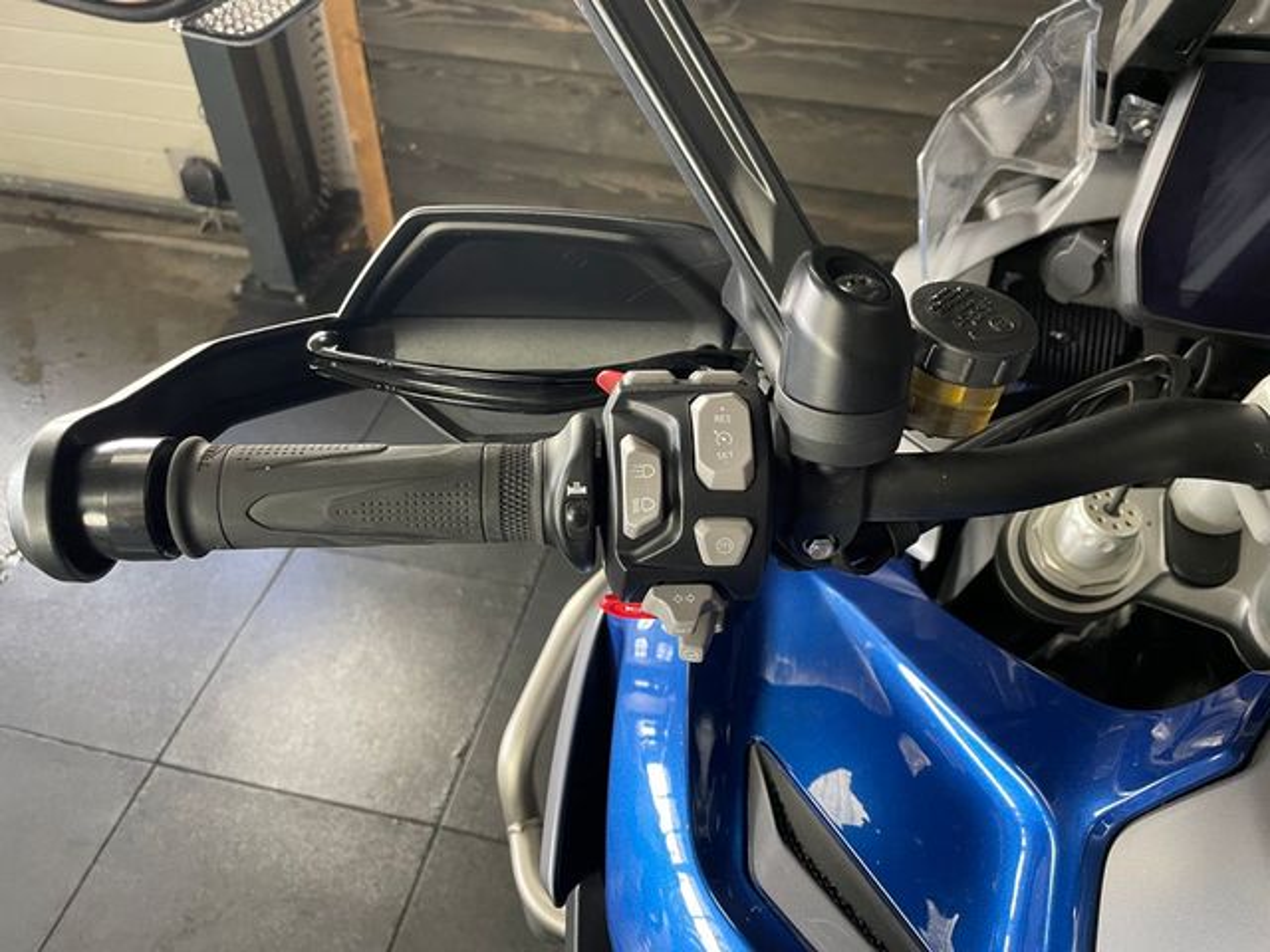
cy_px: 476
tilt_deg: -45.9
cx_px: 635
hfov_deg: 67.3
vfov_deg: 53.1
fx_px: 954
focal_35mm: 26
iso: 320
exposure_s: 1/50
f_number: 1.6
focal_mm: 4.2
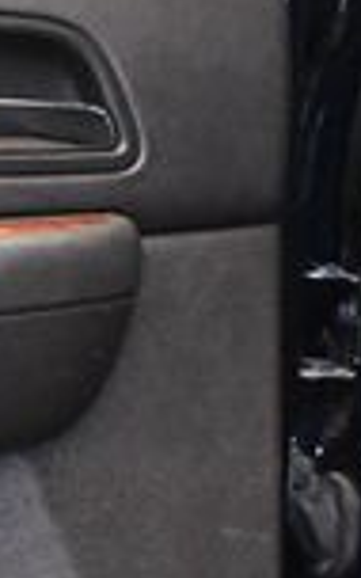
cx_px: -407
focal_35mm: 172
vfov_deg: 12.0
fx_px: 2708
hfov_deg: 7.3
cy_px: 612
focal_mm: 20
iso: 5600
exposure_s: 1/60
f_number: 3.8
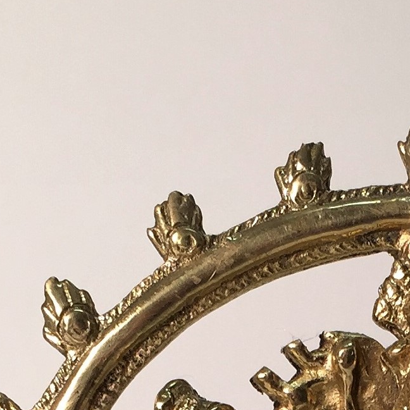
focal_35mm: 108
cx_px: 436
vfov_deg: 14.5
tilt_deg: -7.3
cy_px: 695
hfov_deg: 15.7
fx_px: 1447
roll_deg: -0.4
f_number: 2.2
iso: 32
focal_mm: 4.15
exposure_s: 1/100
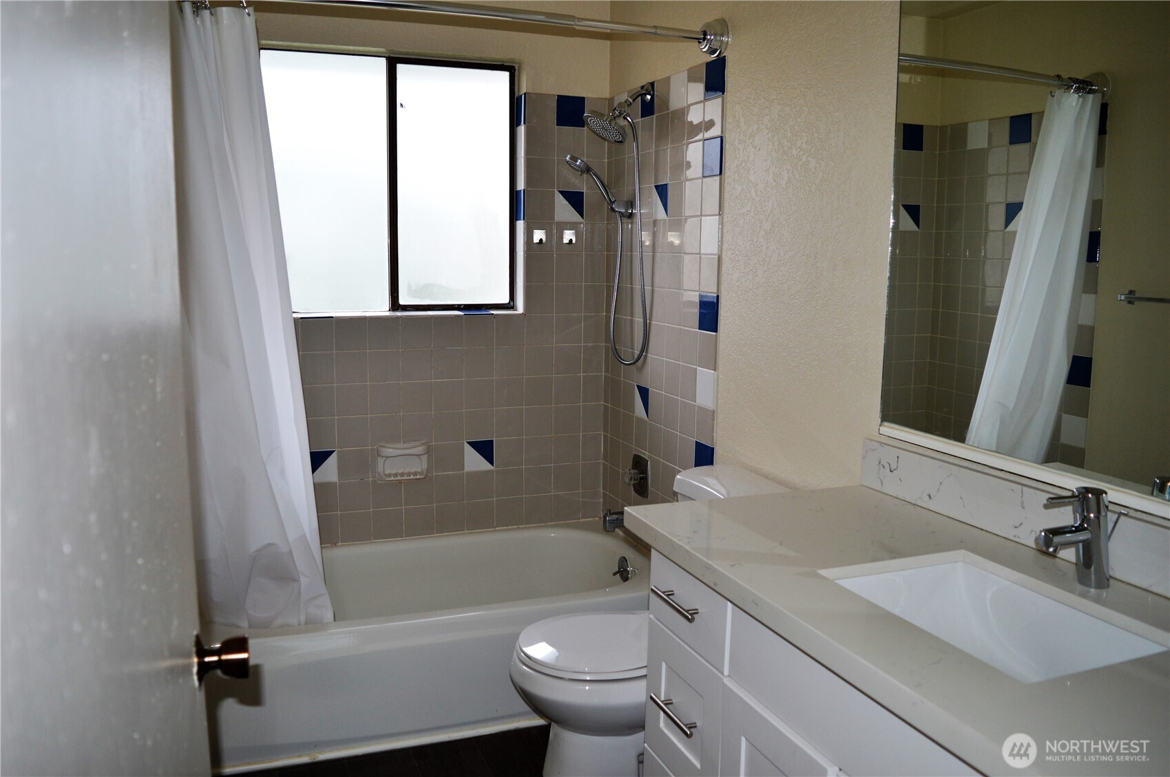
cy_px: 388
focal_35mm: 27
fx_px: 877
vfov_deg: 47.8
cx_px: 585
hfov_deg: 67.4
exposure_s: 1/80
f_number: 4
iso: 400
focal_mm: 18
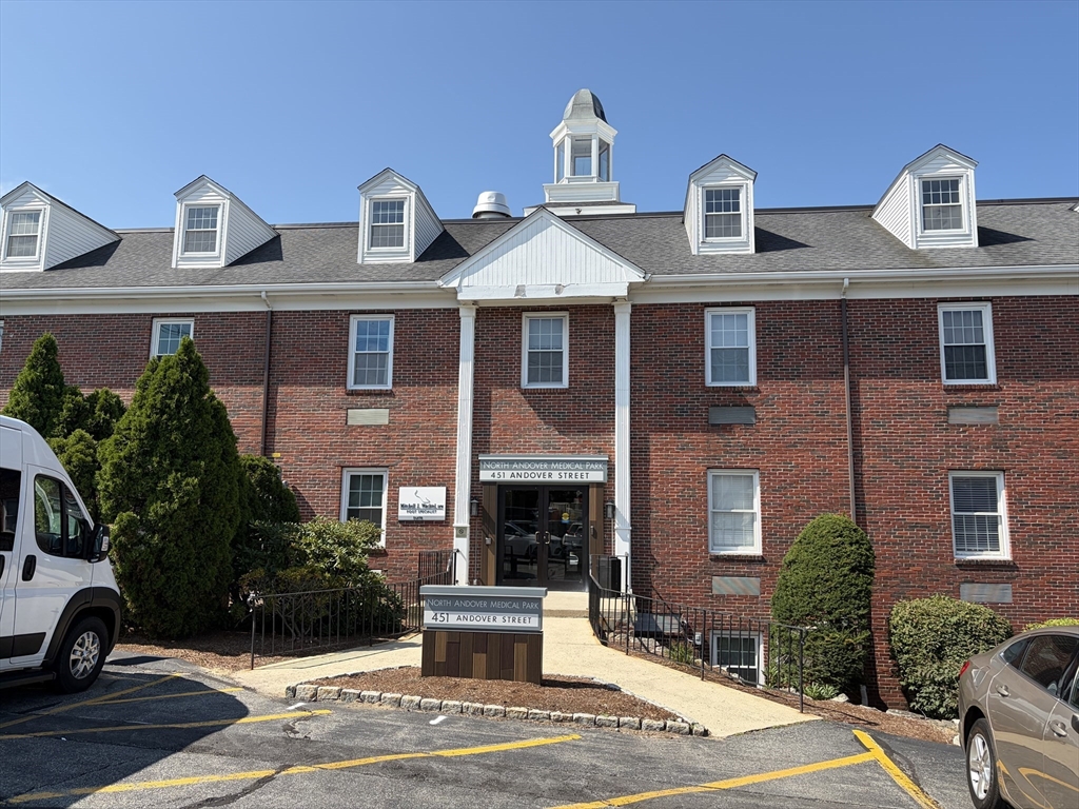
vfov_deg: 53.1
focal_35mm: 26
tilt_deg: +10.8
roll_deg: -0.4
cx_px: 540
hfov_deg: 67.3
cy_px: 404
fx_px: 810
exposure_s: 1/2451
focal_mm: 5.96
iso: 50
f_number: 1.6
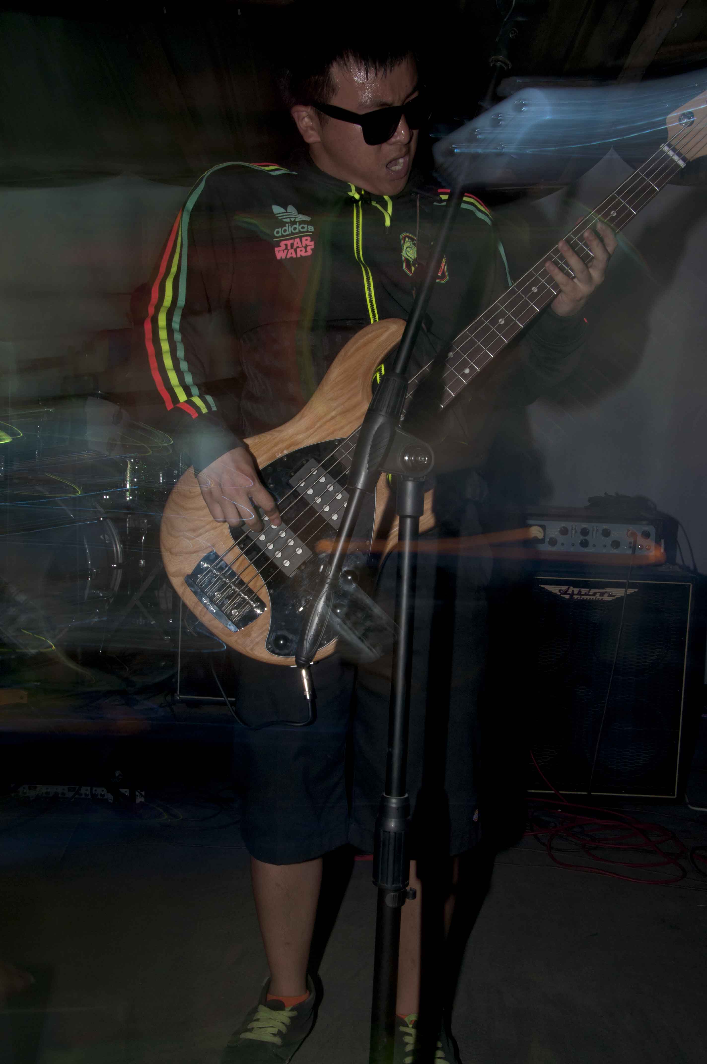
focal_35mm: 39
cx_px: 354
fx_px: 1152
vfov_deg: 49.6
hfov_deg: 34.1
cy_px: 532
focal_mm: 26
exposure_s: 1/2.5
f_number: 16
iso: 200
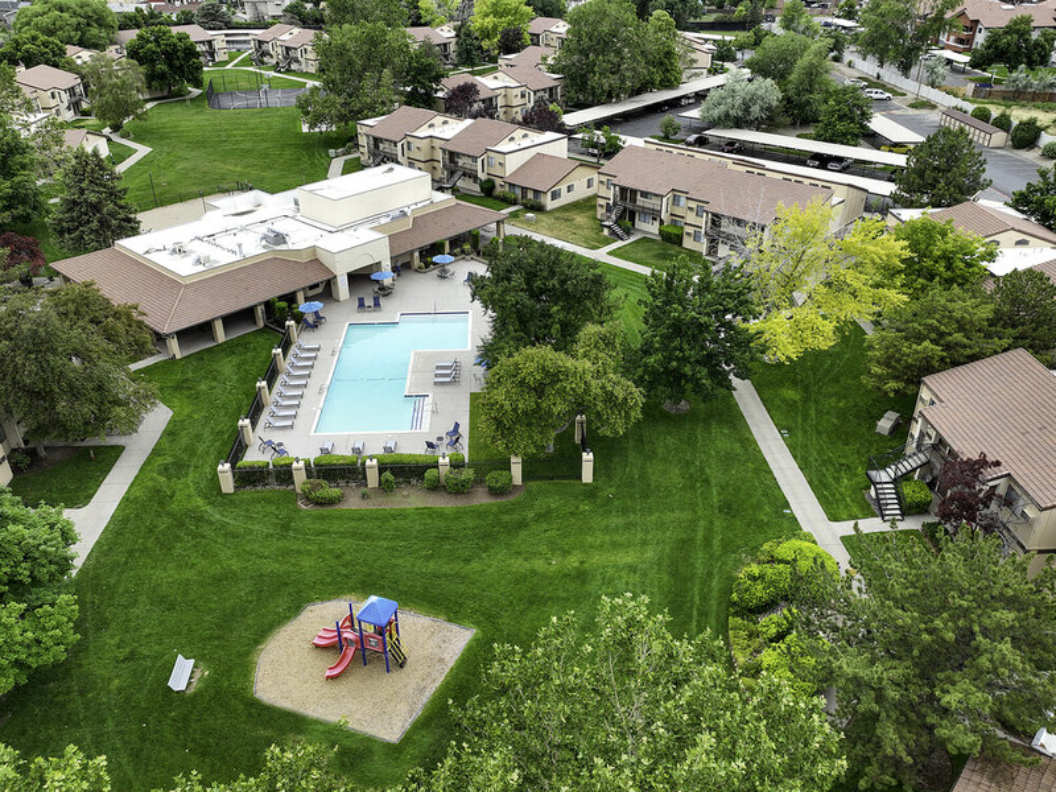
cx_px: 528
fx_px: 732
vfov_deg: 56.8
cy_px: 396
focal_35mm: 24
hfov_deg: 71.6
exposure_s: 1/640
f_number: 2.8
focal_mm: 12.29
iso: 120
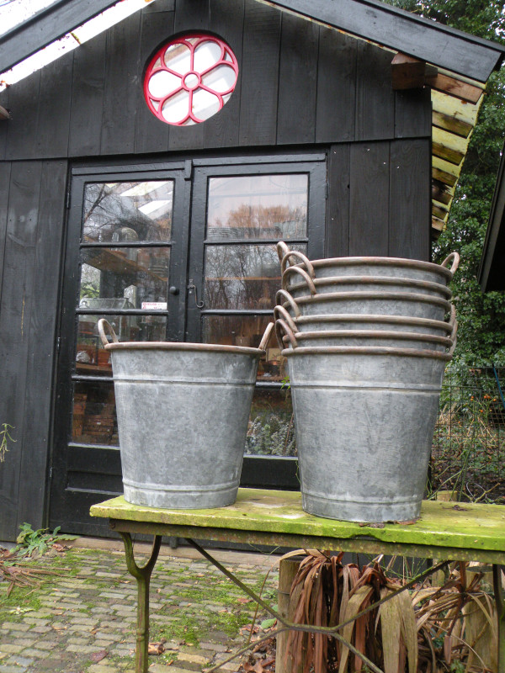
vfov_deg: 55.4
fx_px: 642
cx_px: 252
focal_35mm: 33
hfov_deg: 42.9
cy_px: 336
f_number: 3.2
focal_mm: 5.8
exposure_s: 1/59.8
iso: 206
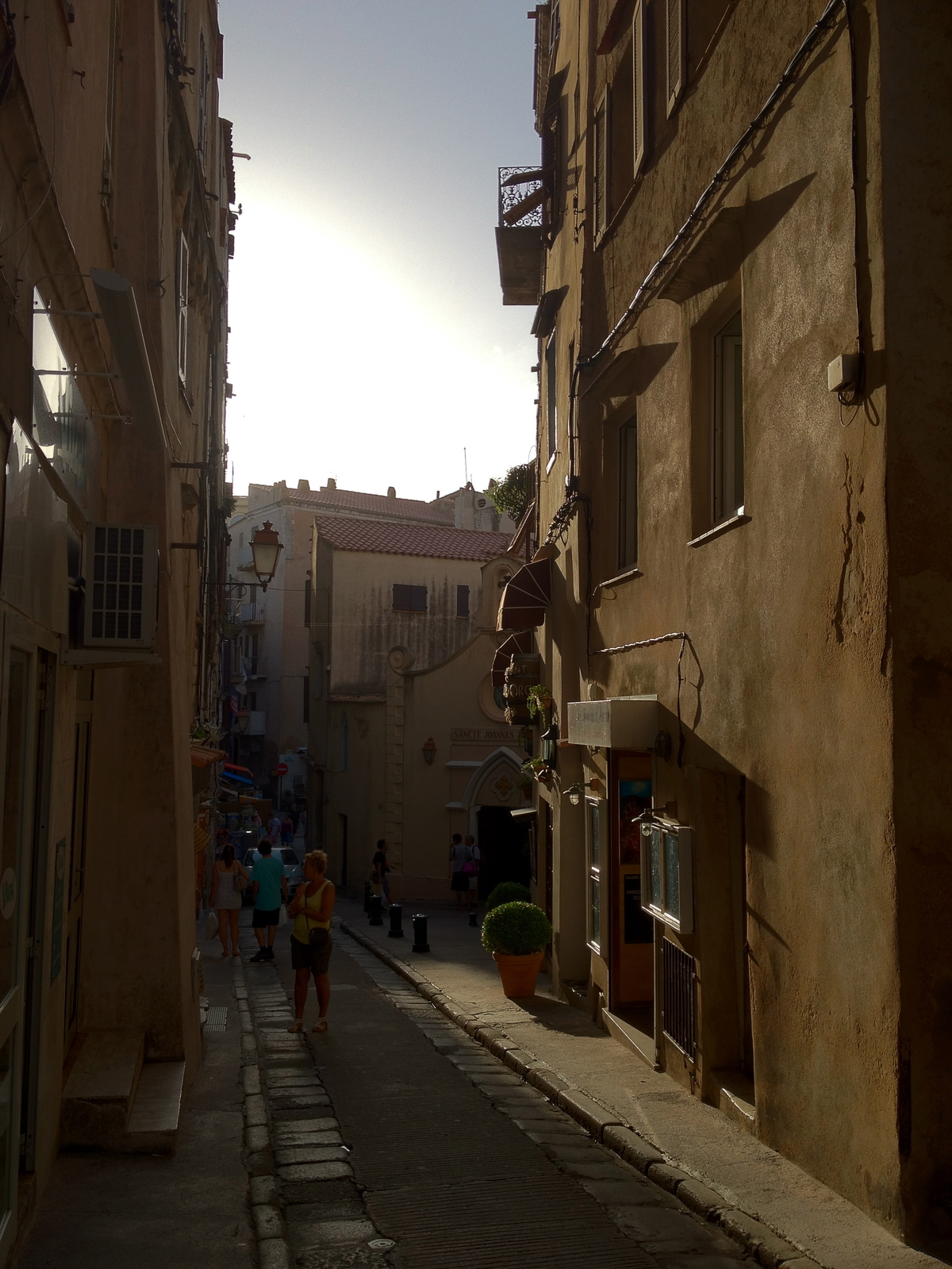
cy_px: 634
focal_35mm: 35
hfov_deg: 40.7
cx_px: 476
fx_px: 1283
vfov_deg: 52.6
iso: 64
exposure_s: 1/699
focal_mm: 4.28
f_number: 2.4
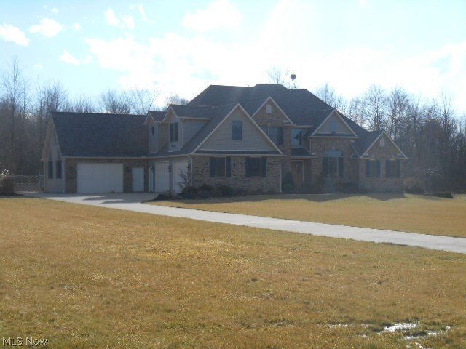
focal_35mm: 61
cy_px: 174
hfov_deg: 31.7
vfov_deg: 24.0
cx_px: 233
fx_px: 821
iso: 80
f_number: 4.4
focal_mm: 10.9
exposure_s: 1/640
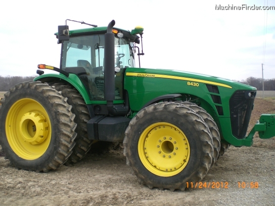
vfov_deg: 37.7
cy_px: 103
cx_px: 138
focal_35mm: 38
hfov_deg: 49.0
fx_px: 302
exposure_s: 1/250
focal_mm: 6.3
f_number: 3.1
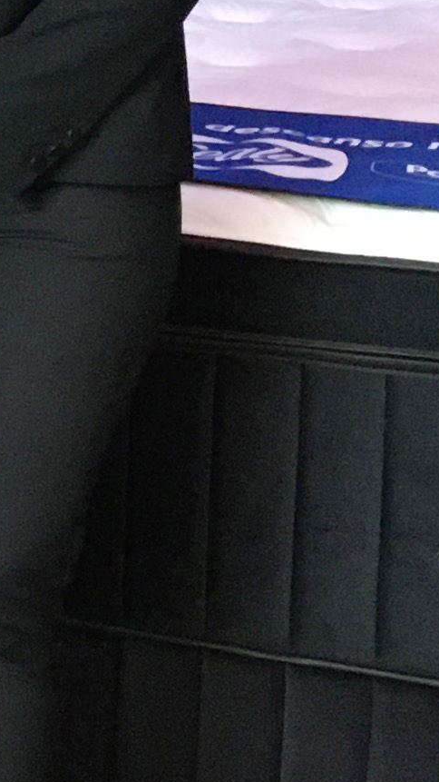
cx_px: -956
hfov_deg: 7.2
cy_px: -129
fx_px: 3064
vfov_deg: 14.1
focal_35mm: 148
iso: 200
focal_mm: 4.15
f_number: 2.2
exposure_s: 1/30
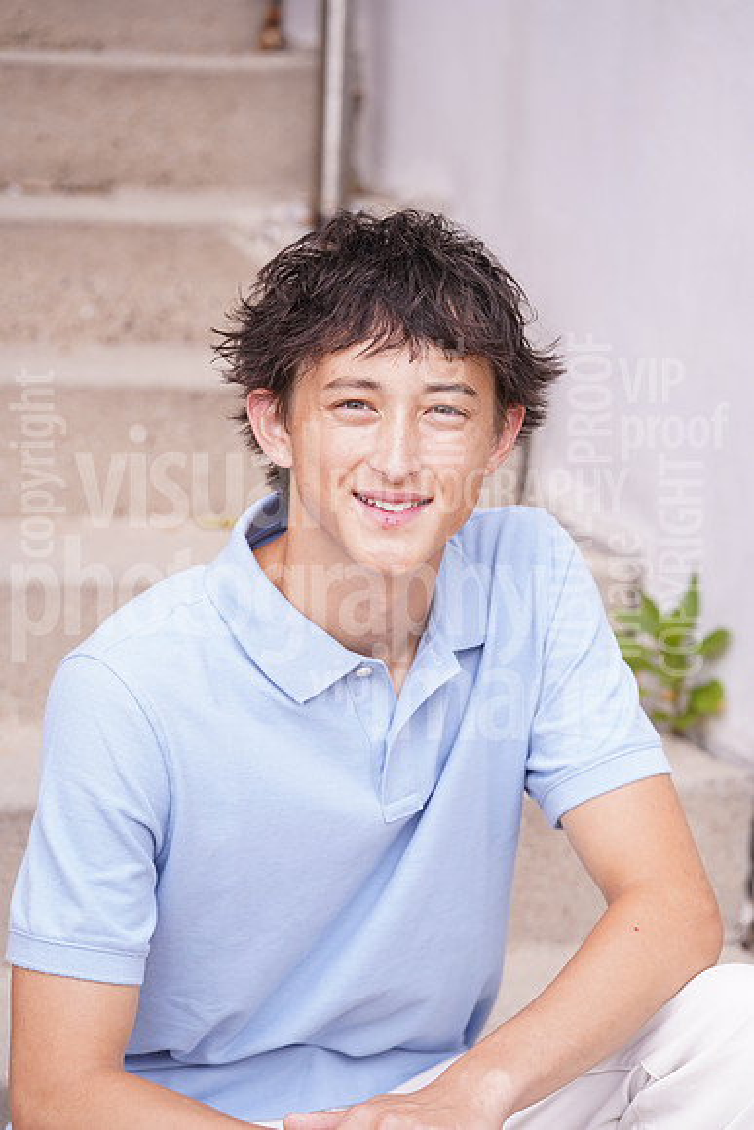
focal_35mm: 130
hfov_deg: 10.6
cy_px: 565
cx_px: 377
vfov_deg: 15.8
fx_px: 4081
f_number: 5
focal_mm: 130
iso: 100
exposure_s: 1/100
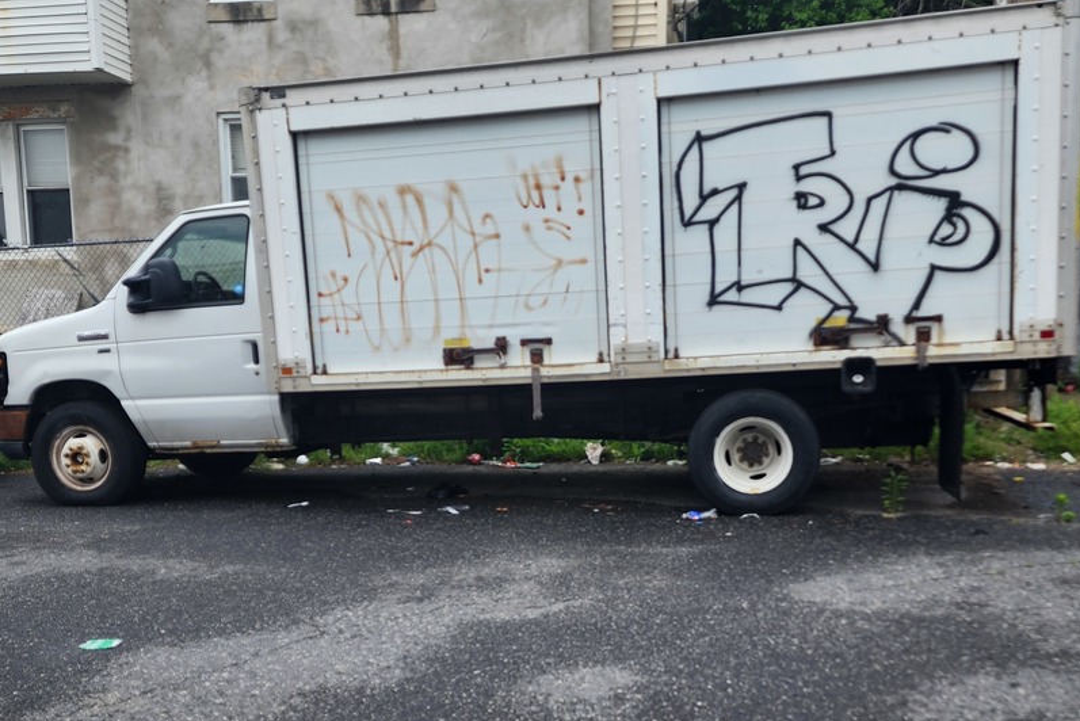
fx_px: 1080
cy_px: 497
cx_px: 566
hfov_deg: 53.1
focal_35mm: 36
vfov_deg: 36.4
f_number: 1.8
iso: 12
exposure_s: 1/494
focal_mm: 6.4
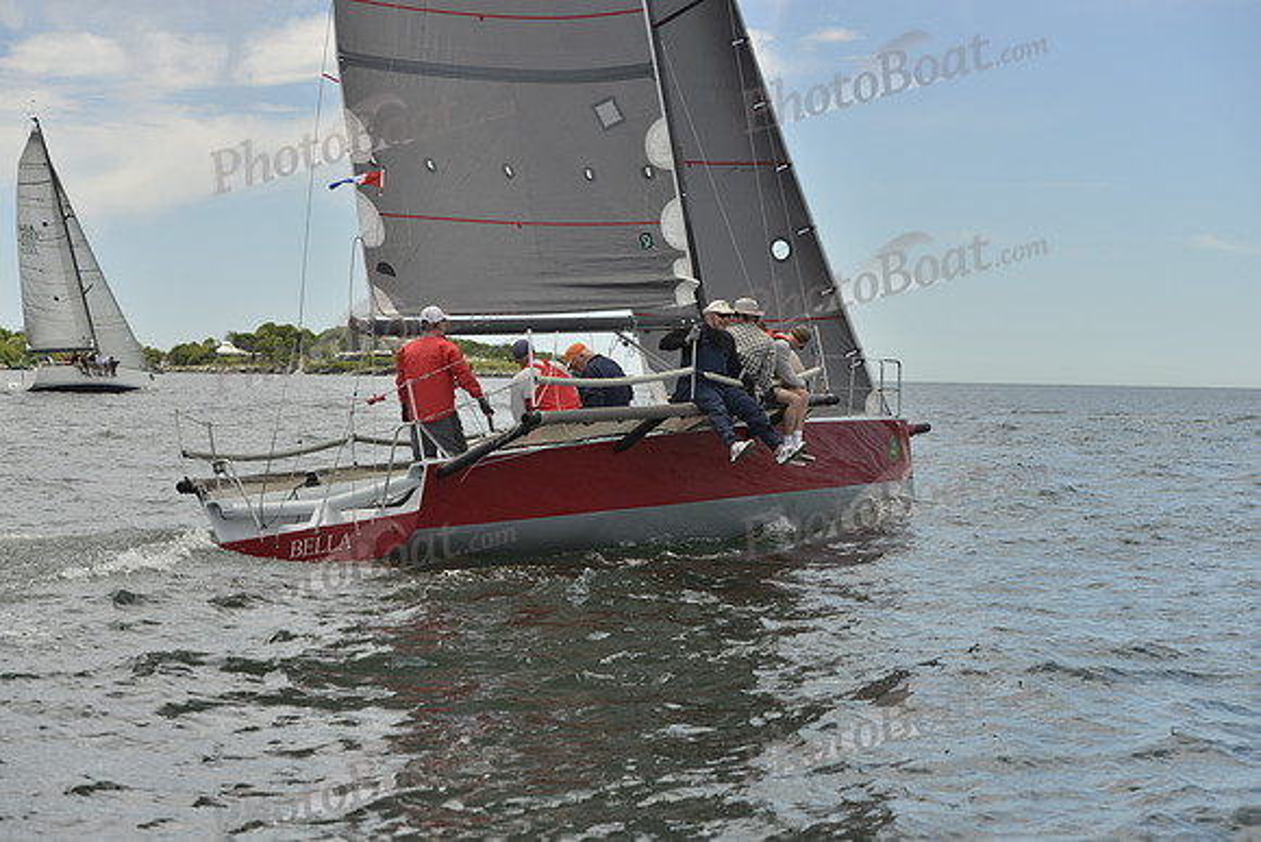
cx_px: 630
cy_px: 421
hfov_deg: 28.8
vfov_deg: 19.5
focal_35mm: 70
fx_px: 2452
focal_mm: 70
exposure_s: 1/1600
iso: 280
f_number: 6.3
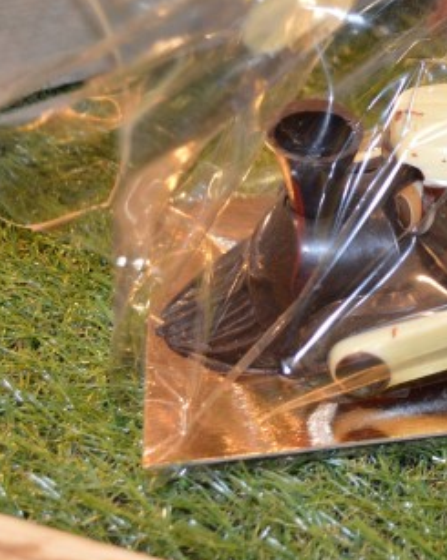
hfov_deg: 18.4
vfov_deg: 24.7
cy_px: 205
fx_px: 1275
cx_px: 593
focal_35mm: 77
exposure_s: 1/60
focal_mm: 24
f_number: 4
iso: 1400
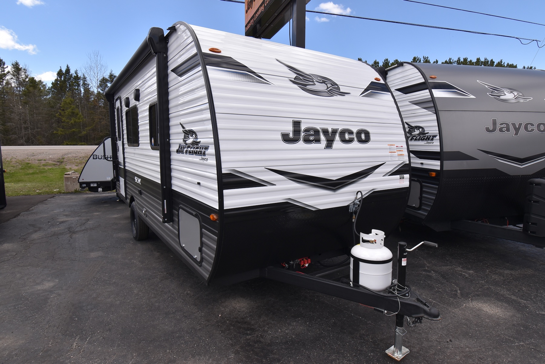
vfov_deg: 63.3
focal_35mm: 20
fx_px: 295
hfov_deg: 85.4
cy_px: 182
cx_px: 272
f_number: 8
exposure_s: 1/250
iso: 200
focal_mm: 13
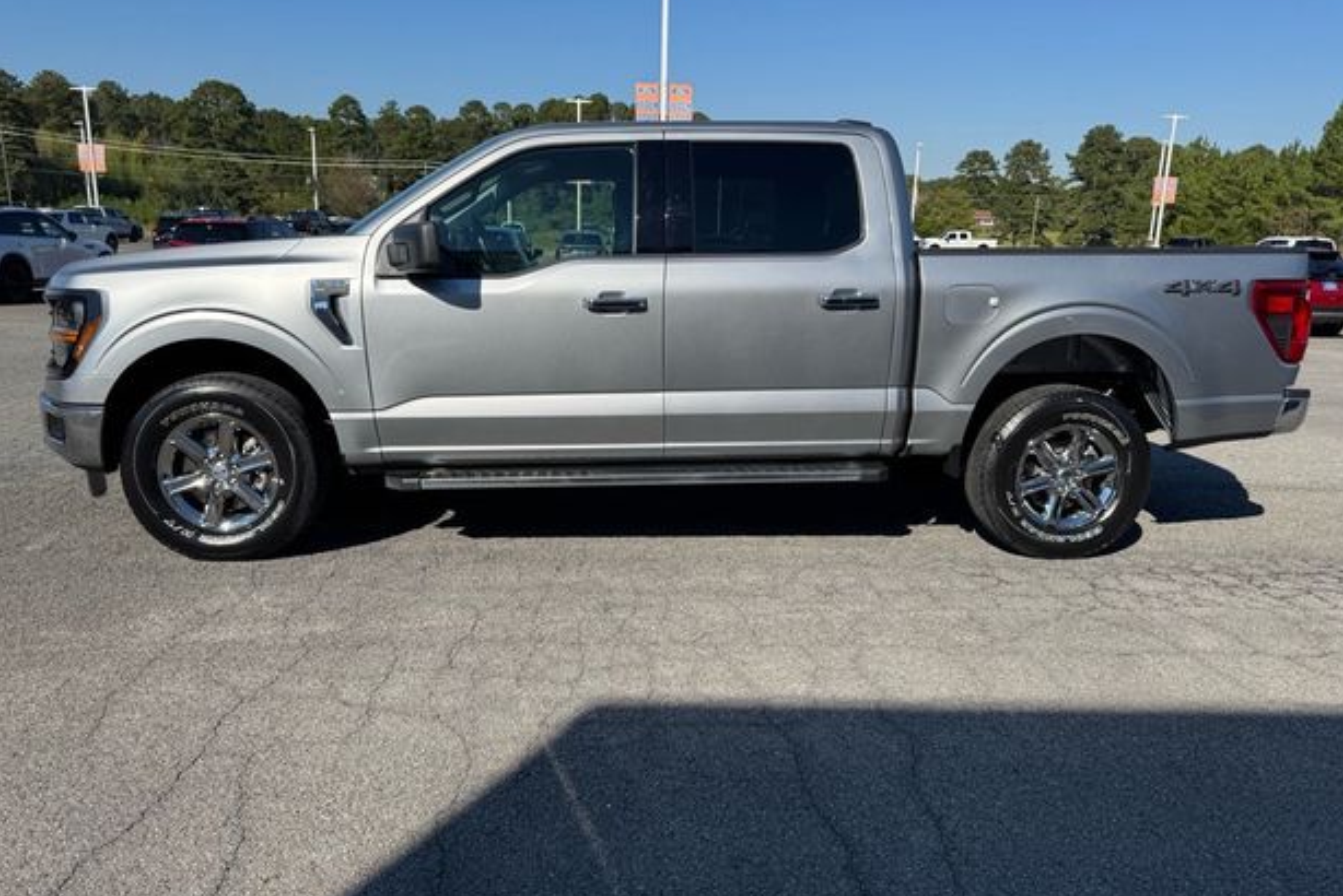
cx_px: 661
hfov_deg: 69.4
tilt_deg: -14.4
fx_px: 970
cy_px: 455
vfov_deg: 49.6
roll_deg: -1.9
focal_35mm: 26
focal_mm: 6.76
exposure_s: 1/4950
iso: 80
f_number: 1.78
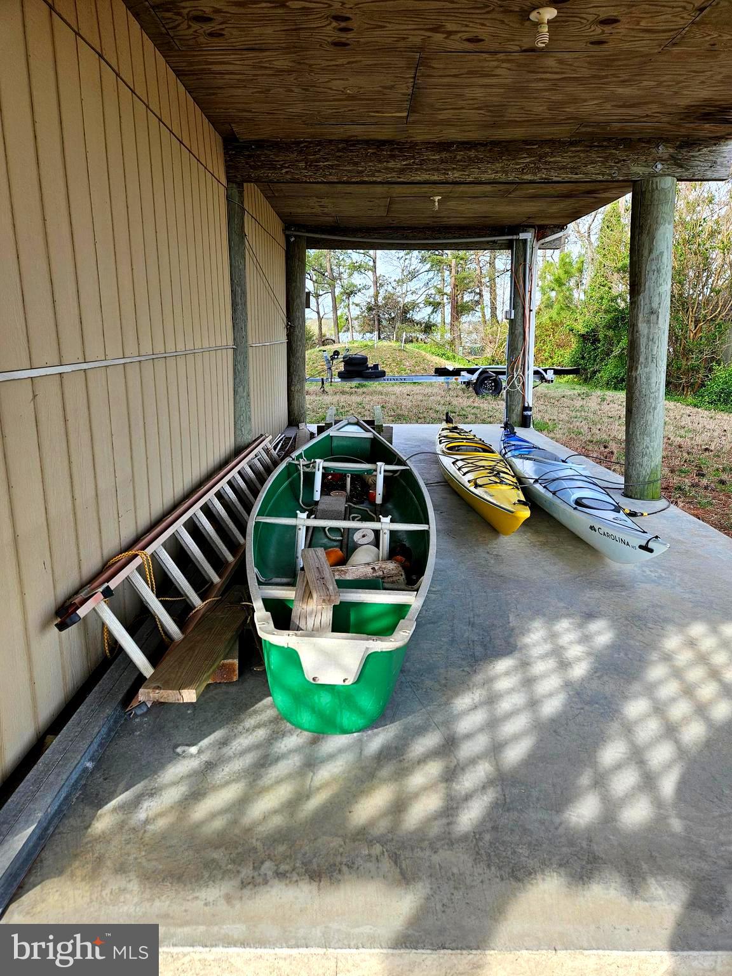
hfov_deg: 58.9
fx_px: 648
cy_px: 488
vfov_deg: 73.9
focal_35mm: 23
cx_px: 366
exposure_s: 1/224
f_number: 1.8
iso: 25
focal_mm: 5.4
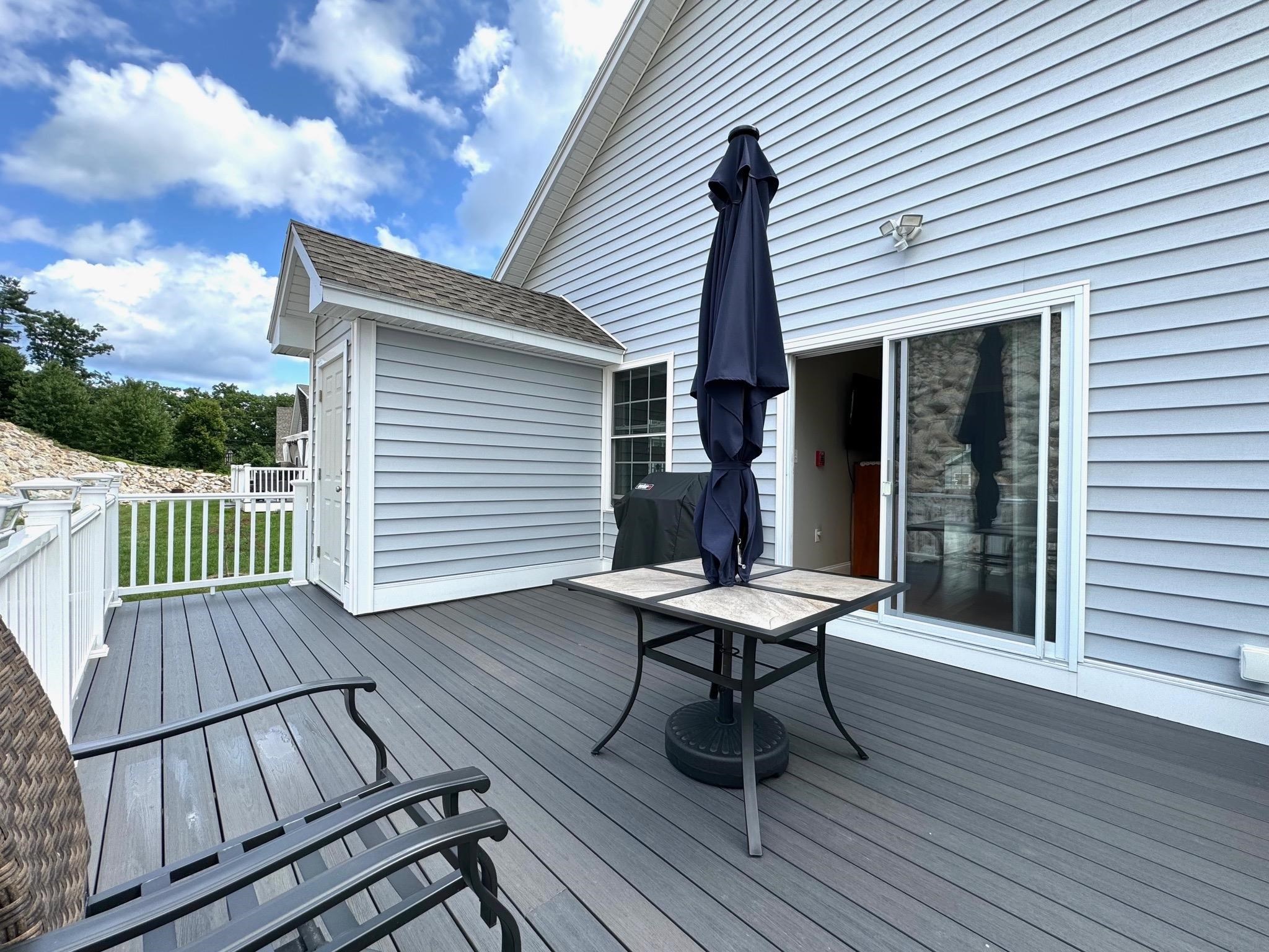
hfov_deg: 102.1
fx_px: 513
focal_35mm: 14
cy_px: 476
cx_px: 634
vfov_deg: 85.7
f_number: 2.2
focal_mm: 2.22
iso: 50
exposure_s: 1/610
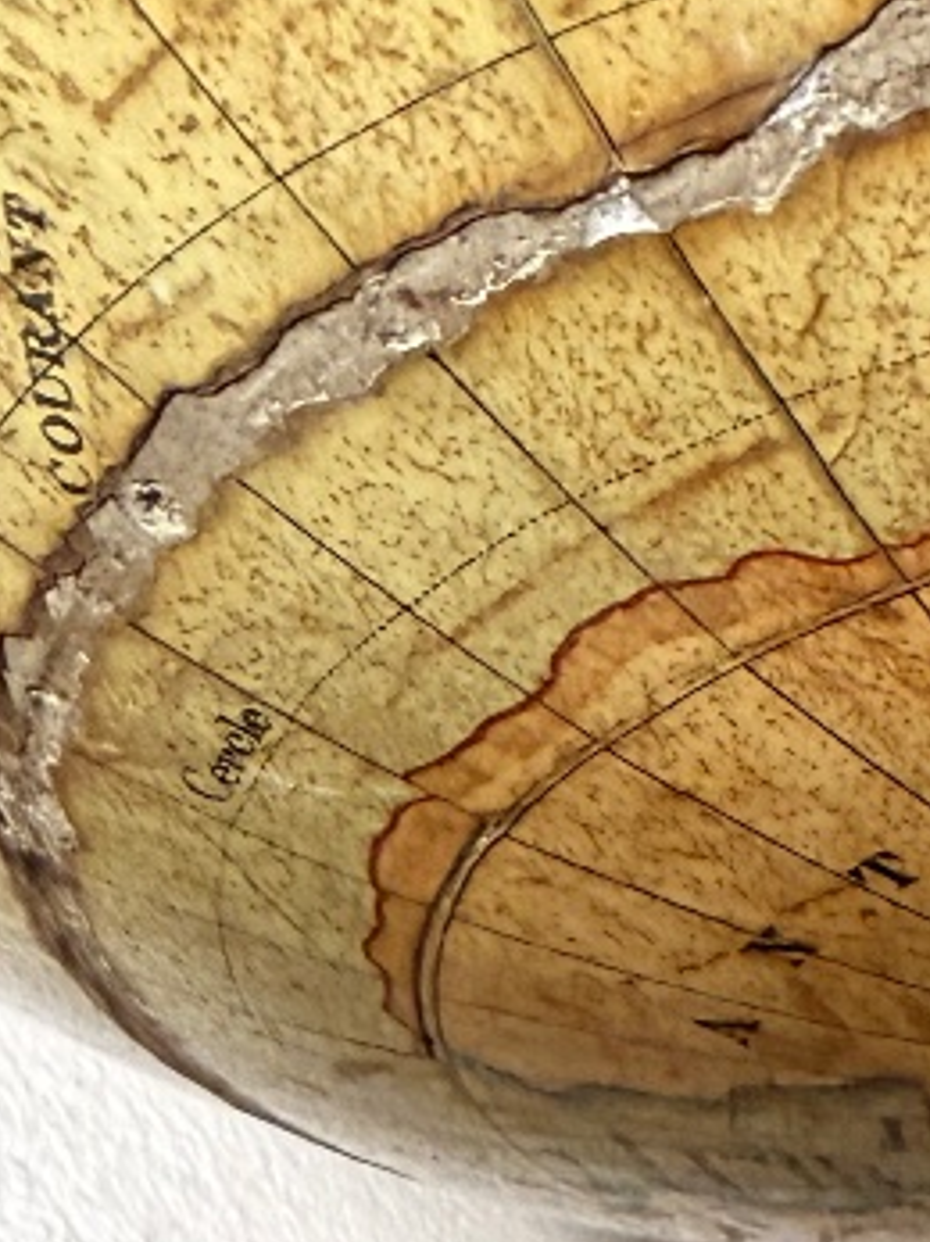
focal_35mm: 83
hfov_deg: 16.2
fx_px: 2975
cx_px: 1420
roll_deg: +34.8
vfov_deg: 23.2
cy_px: 1009
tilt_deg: +10.1
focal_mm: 2.22
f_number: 2.2
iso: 500
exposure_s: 1/50
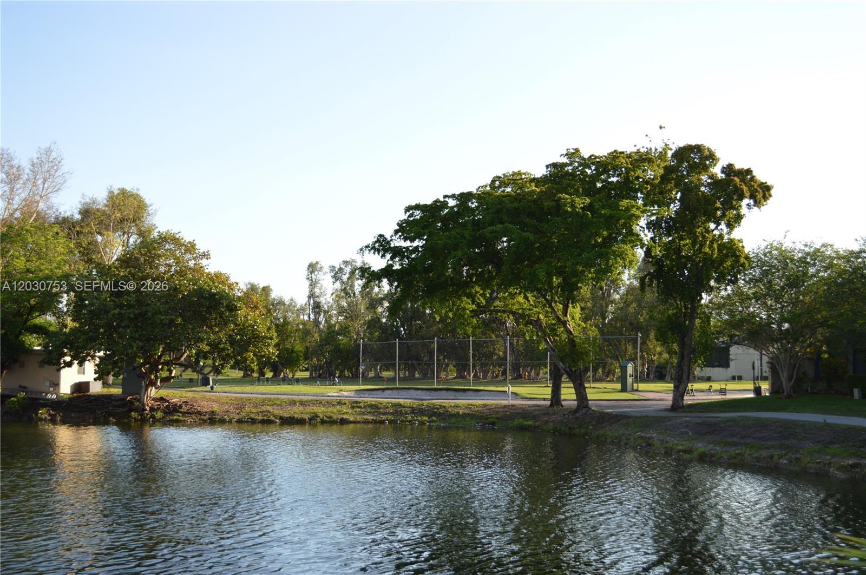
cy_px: 288
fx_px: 1045
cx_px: 433
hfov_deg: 45.0
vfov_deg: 30.8
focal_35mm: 44
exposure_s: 1/200
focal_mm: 29
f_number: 5
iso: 100
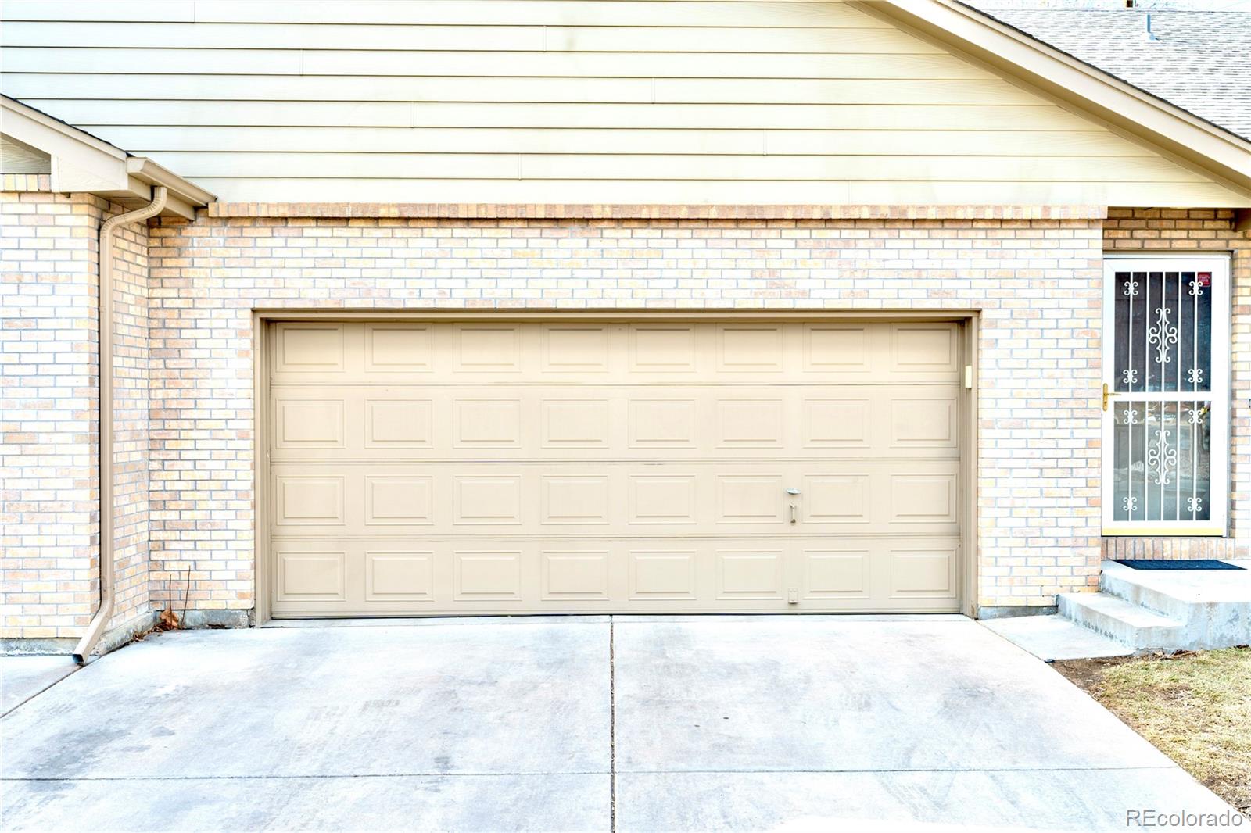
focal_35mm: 35
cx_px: 626
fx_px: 1216
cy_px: 416
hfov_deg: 54.4
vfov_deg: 37.8
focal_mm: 35
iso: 64
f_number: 11
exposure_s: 1/60
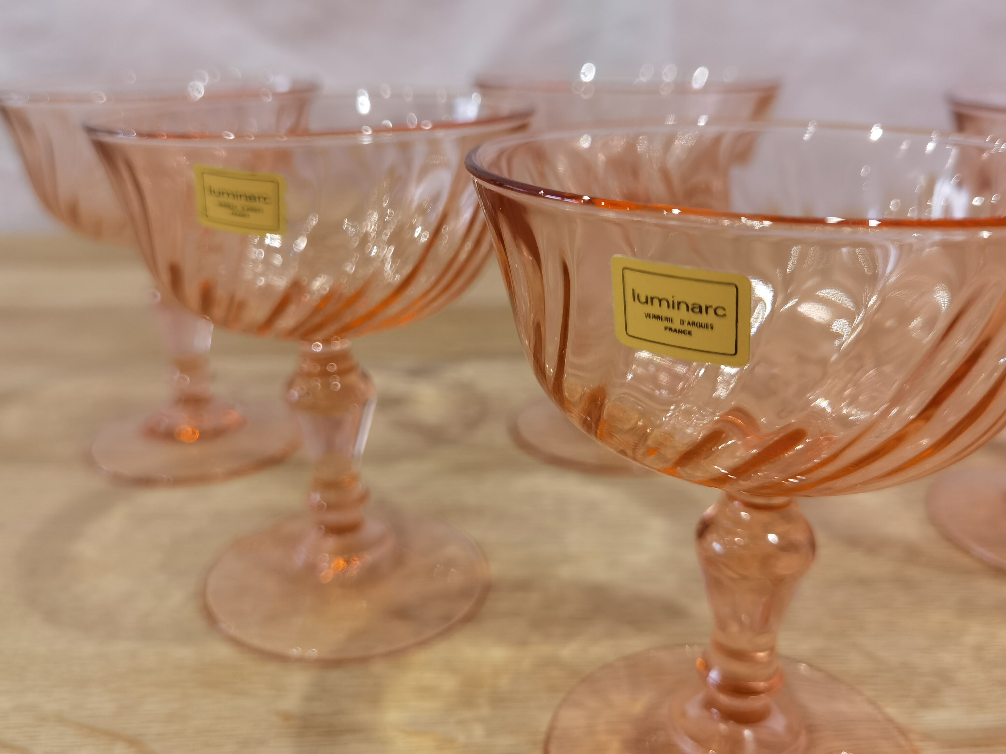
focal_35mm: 31
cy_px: 377
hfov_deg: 58.4
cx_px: 503
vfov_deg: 45.4
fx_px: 901
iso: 125
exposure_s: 1/50
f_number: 1.9
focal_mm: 6.71
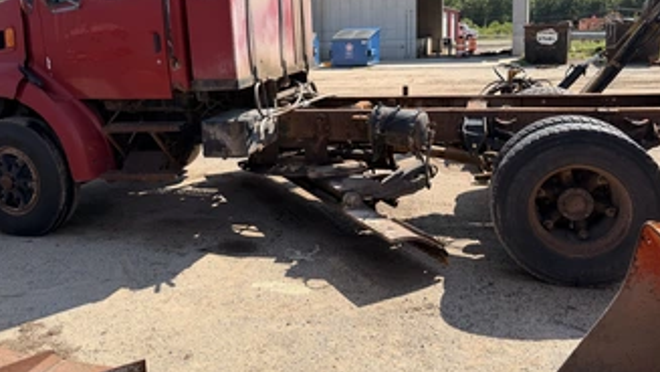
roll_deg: +1.7
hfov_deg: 61.0
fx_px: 560
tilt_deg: -5.8
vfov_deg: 36.3
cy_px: 119
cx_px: 315
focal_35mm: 32
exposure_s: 1/3759
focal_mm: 6.76
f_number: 1.78
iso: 100
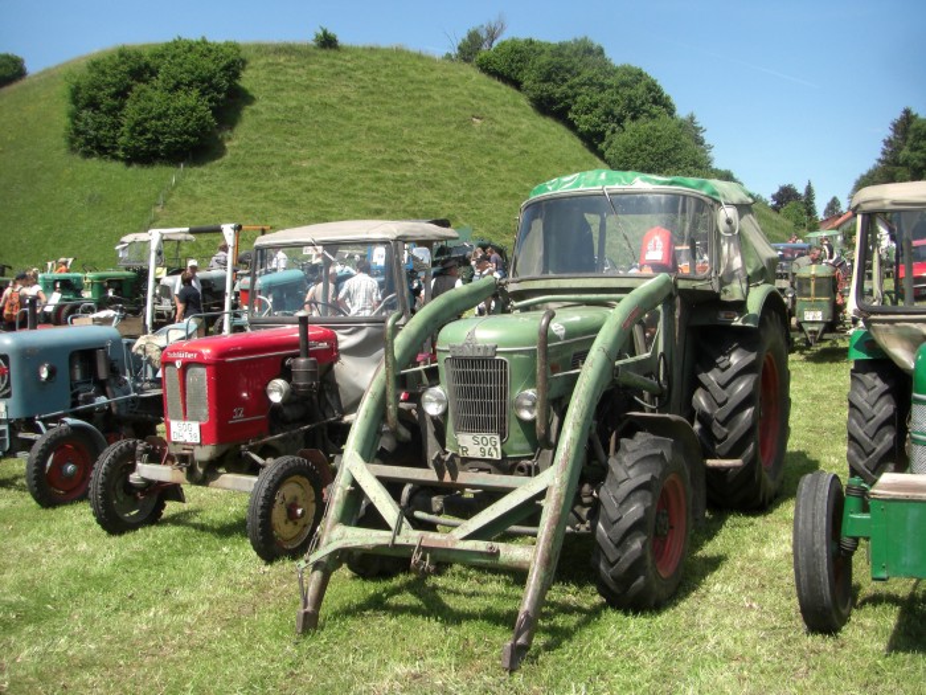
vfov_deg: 37.7
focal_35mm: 38
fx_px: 1017
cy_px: 348
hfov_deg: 49.0
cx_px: 463
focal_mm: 6.3
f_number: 4.6
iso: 64
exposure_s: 1/200
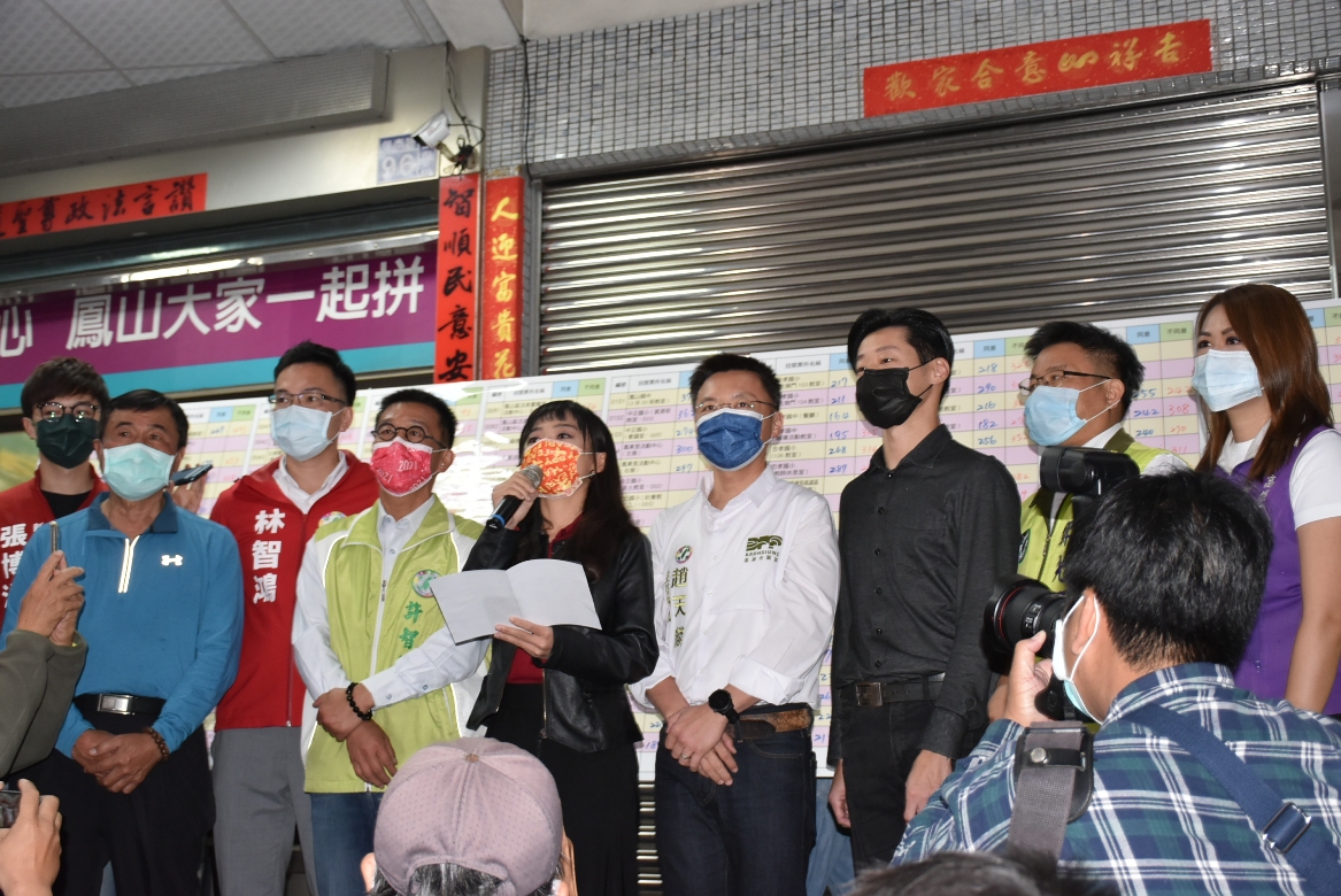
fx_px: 1677
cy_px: 448
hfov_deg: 43.6
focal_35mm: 45
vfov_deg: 29.9
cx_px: 670
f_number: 4.5
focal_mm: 30
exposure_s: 1/80
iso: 800
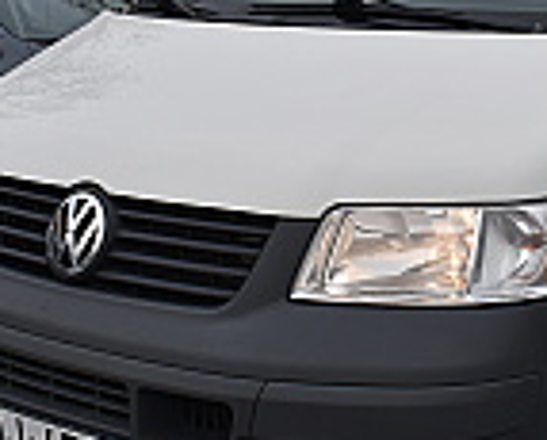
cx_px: 505
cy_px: 182
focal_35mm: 90
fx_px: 1465
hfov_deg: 20.7
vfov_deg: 17.1
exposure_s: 1/250
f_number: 8
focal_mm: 23
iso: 200
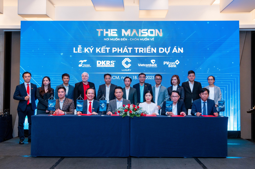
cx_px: 128
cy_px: 84
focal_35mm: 35
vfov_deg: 37.8
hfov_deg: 54.5
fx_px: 248
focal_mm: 35
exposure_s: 1/80
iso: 800
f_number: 5.6
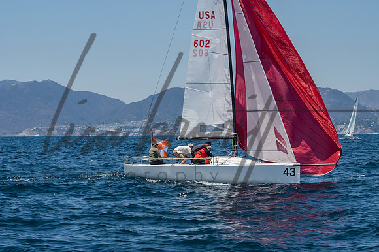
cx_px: 190
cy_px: 126
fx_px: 1294
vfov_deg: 11.1
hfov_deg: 16.7
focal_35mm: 123
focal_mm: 82
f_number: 14
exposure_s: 1/1000
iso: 640
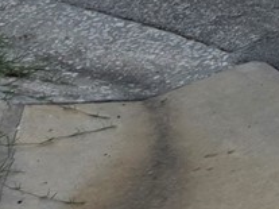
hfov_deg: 8.2
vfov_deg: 7.0
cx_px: 1007
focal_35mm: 178
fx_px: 1434
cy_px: -523
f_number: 1.7
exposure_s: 1/7061
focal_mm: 6.3
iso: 80
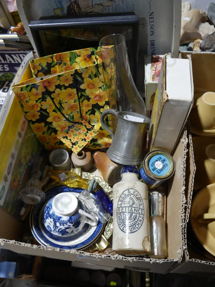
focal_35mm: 30
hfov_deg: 46.8
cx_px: 108
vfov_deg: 60.0
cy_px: 144
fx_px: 248
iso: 320
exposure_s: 1/60
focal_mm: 15
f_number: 3.6
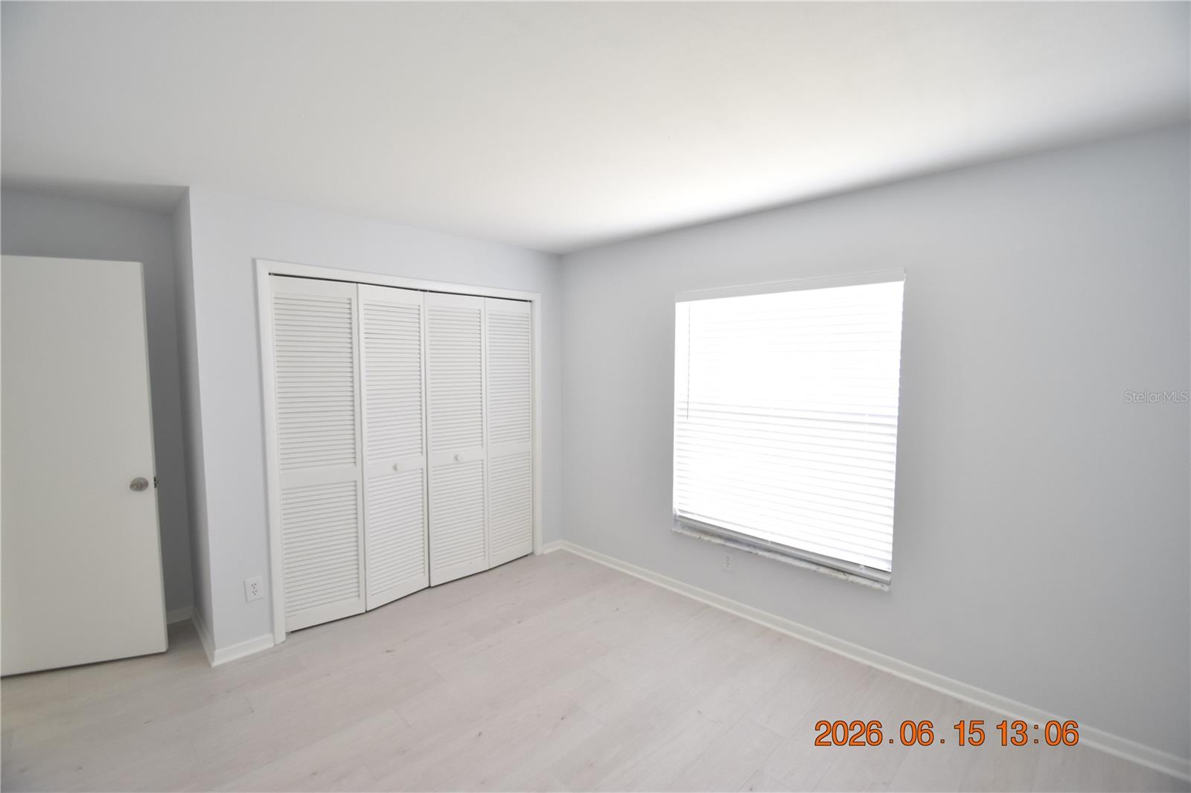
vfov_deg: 77.3
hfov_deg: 100.4
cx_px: 596
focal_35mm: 15
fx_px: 496
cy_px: 396
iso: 800
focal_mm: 10
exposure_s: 1/90
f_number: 3.5
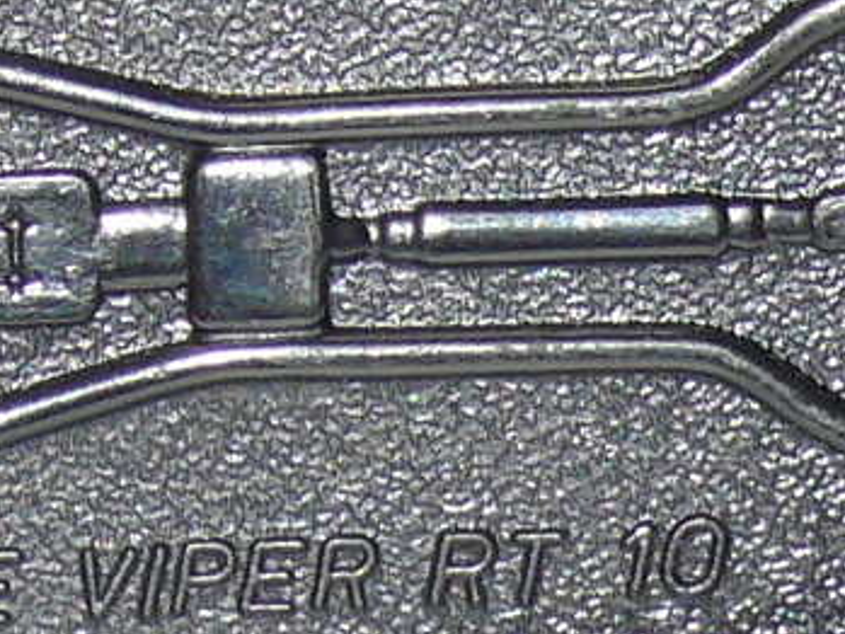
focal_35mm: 467
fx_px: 11404
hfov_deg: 4.2
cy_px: 169
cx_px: 189
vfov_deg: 3.2
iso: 100
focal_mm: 13.3
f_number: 4
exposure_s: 1/30
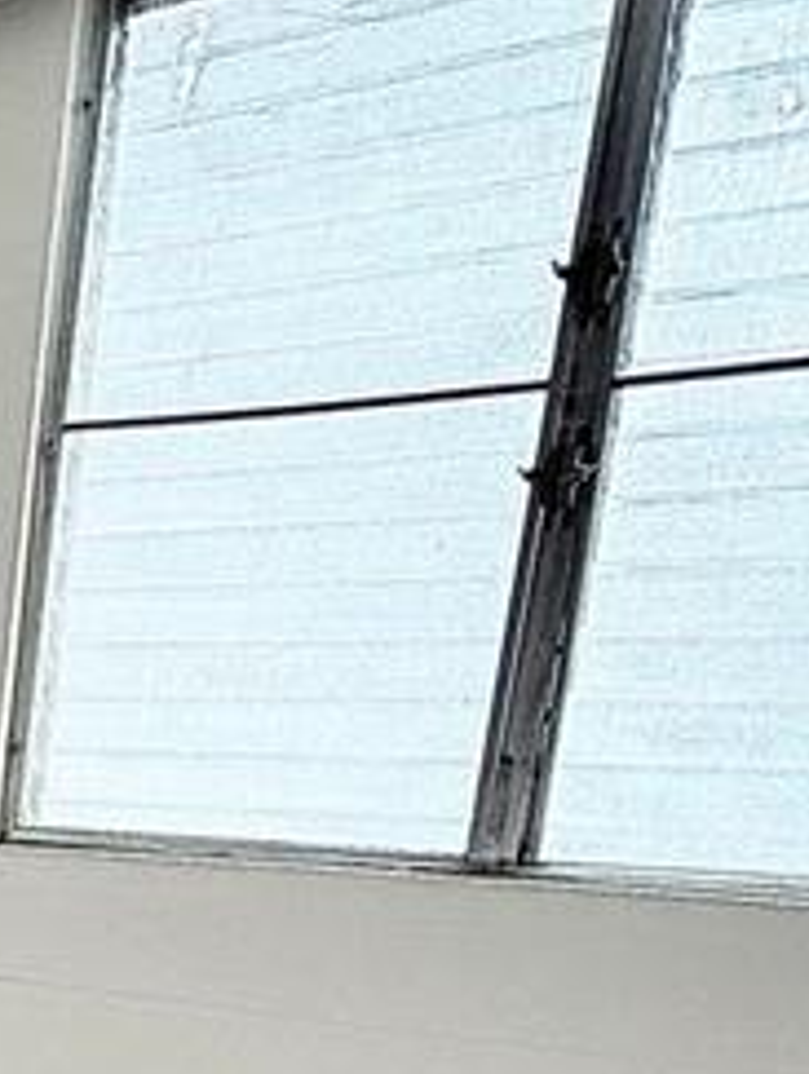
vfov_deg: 24.7
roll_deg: -2.3
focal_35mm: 69
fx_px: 2144
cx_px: -628
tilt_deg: -16.9
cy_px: 1375
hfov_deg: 17.5
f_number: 2.2
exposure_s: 1/195
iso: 50
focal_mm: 2.22
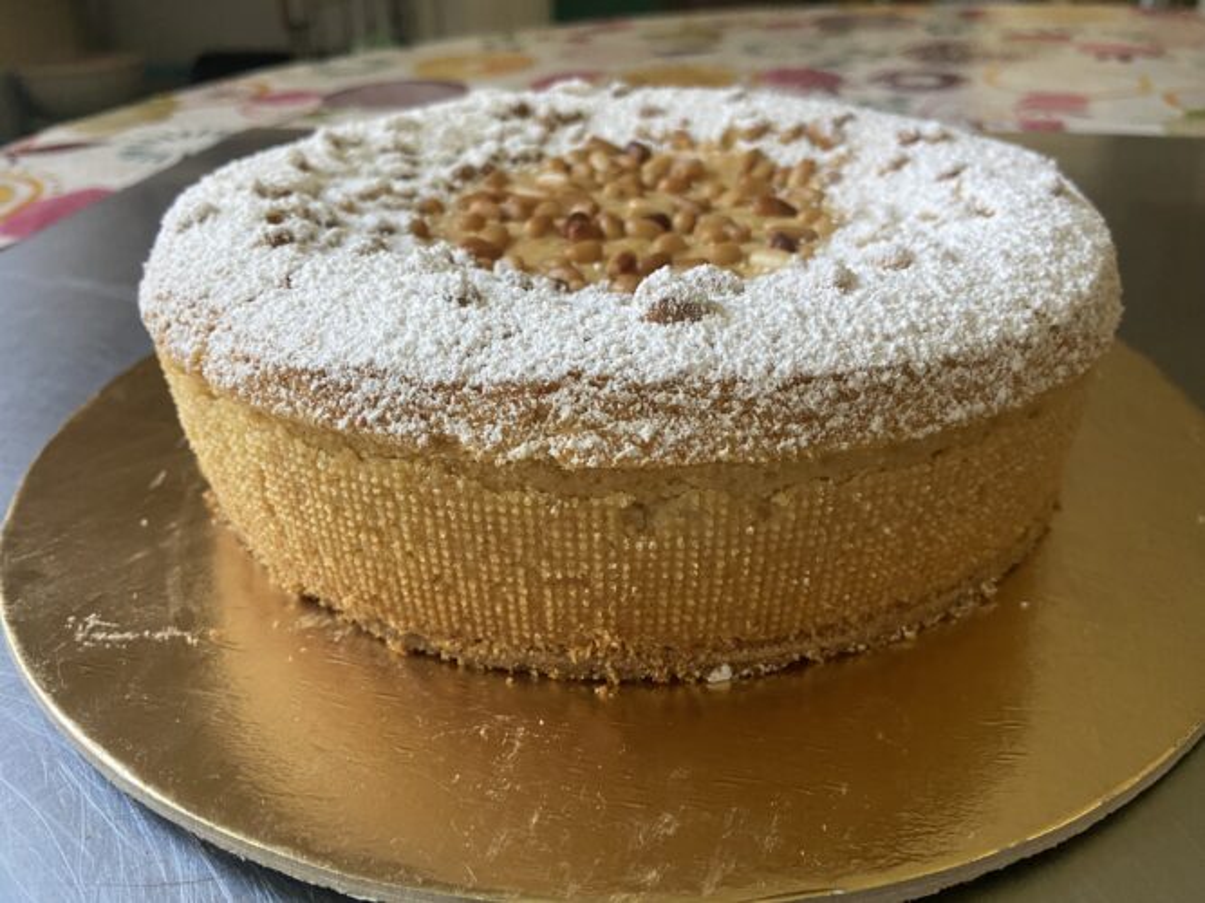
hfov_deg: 67.3
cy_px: 452
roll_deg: +2.4
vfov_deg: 53.0
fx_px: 905
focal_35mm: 26
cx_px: 602
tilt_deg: -32.7
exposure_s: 1/60
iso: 250
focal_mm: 4.25
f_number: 1.8
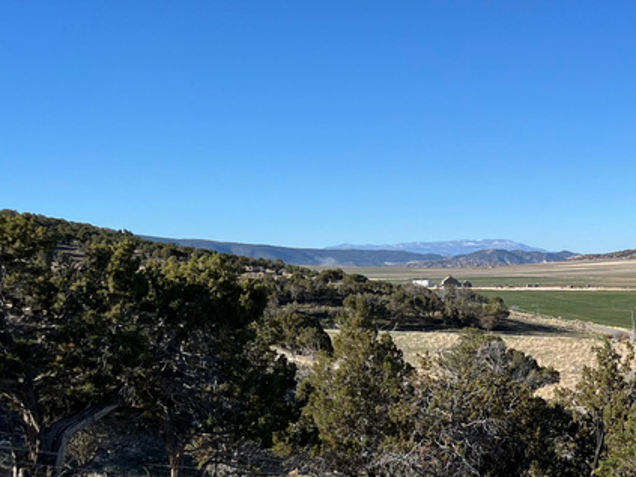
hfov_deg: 27.5
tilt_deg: -6.8
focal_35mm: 63
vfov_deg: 22.7
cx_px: 740
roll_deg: +2.9
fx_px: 1157
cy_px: 427
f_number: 1.6
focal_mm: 5.1
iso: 50
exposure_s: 1/3311
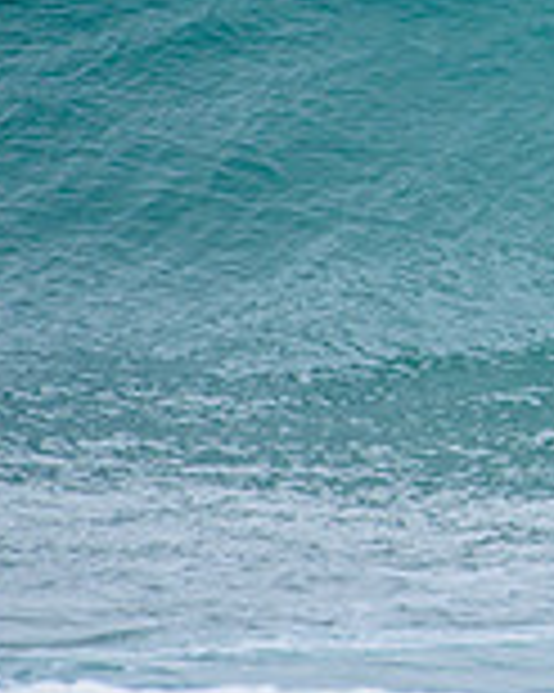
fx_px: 36354
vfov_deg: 1.1
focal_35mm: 1772
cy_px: -79
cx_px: 1131
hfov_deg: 0.9
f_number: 5.6
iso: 360
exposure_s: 1/2000
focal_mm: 500
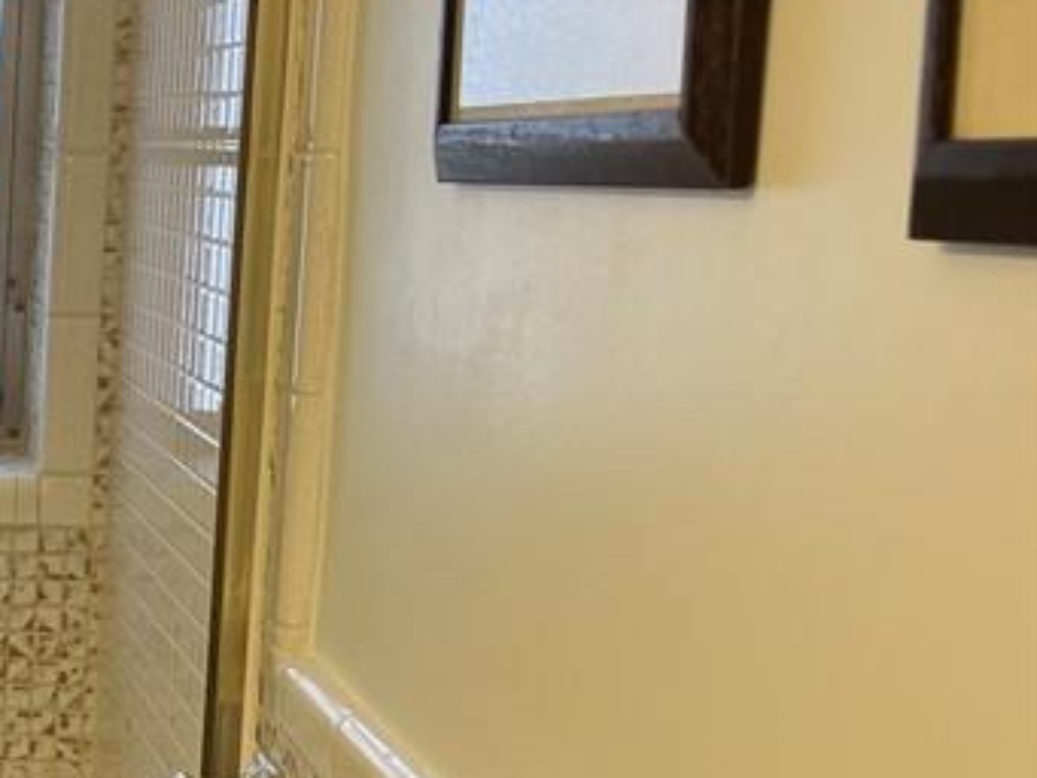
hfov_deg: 21.2
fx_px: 2337
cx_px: -511
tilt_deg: -10.9
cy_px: 596
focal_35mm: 78
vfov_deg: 18.8
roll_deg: +1.6
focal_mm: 5.1
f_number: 1.6
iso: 64
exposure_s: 1/120
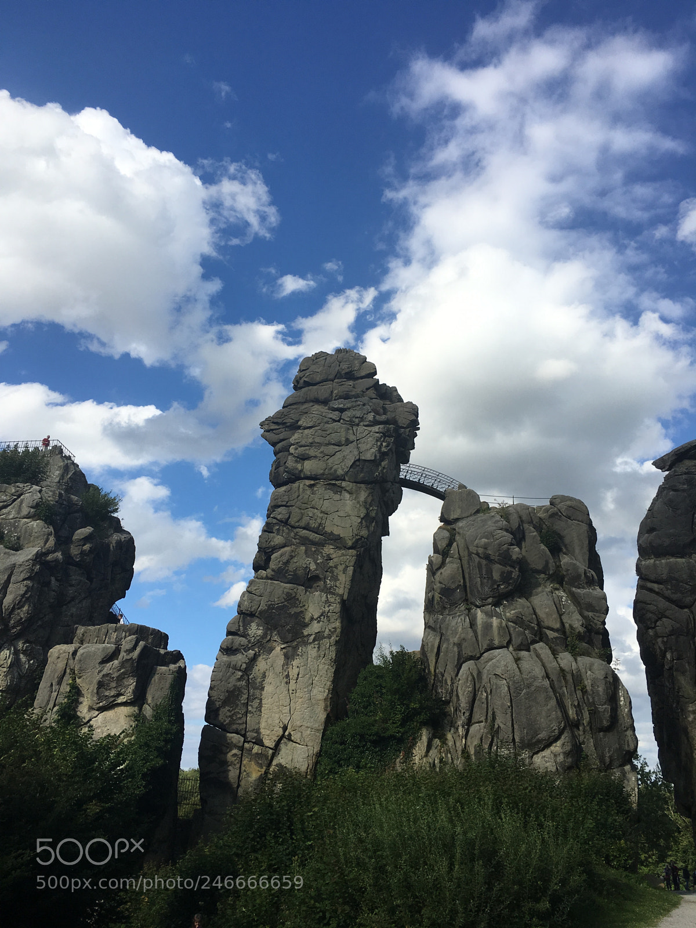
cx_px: 348
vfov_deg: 61.7
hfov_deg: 48.2
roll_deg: -2.5
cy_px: 464
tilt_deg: +25.9
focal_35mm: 29
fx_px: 777
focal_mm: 4.15
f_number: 2.2
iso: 25
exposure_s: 1/1748
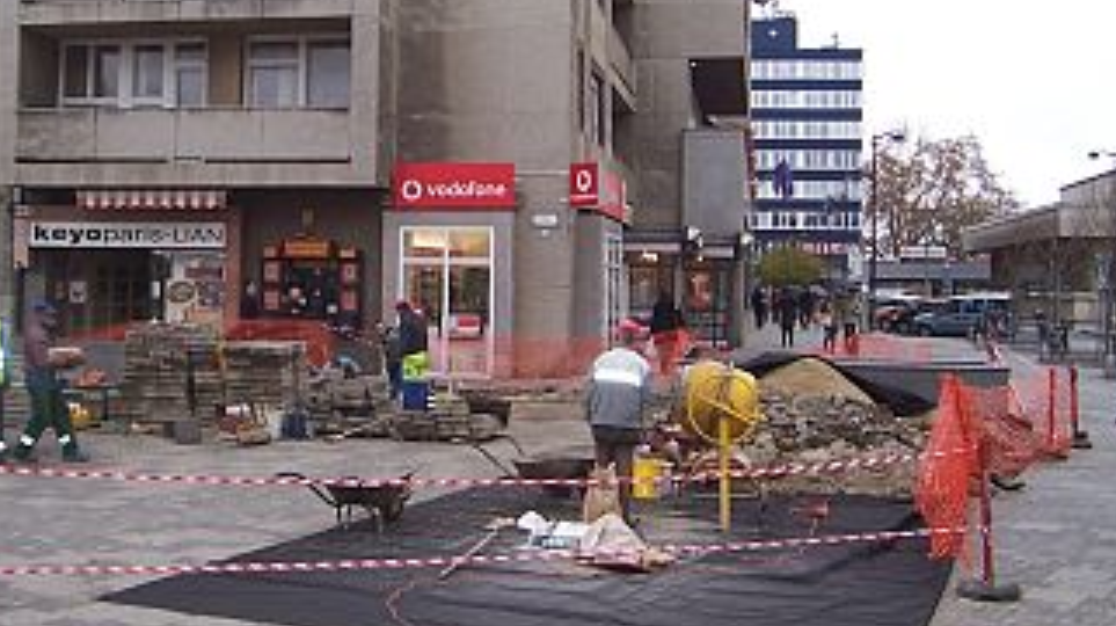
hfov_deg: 39.8
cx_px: 462
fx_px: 1538
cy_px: 230
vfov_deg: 22.9
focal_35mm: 52
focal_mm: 5.6
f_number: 2.7
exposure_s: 1/60
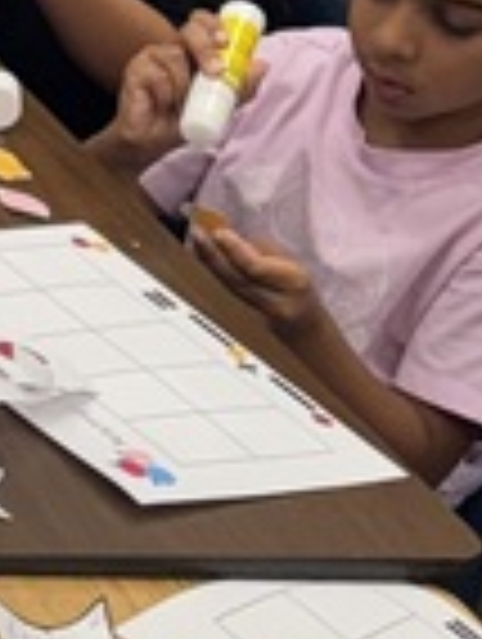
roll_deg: -14.9
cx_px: -383
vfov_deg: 11.4
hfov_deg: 8.3
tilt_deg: -25.8
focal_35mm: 173
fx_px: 3202
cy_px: 202
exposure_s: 1/120
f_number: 1.78
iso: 160
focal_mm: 6.76
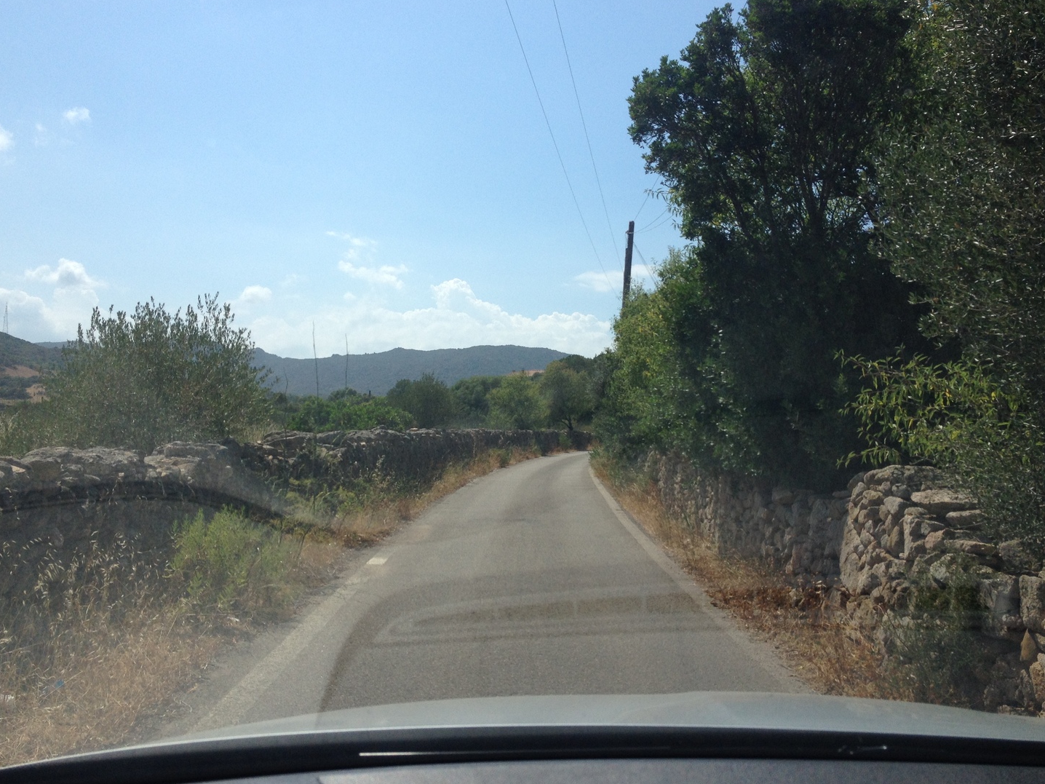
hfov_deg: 47.9
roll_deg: -1.1
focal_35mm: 39
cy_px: 403
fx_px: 1177
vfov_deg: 36.8
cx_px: 509
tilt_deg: +2.7
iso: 50
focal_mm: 4.28
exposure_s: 1/2304
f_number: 2.4
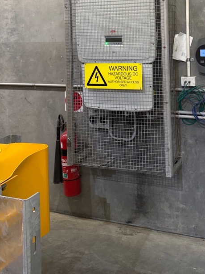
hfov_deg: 30.5
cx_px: 148
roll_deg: +1.3
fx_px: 371
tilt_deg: -1.1
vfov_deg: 38.2
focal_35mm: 47
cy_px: 38
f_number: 1.78
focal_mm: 6.76
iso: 400
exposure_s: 1/50
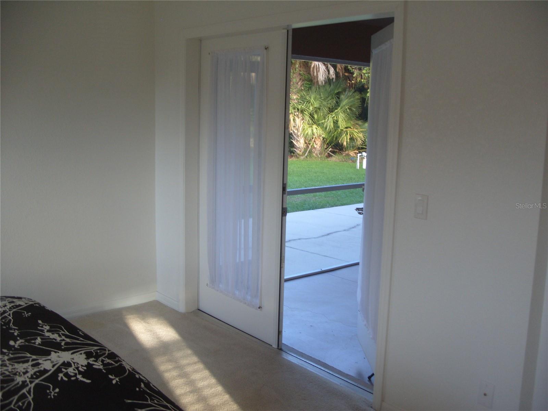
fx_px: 554
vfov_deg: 40.7
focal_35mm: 35
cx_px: 274
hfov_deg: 52.6
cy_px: 206
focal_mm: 7.8
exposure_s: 1/45
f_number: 2.8
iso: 100
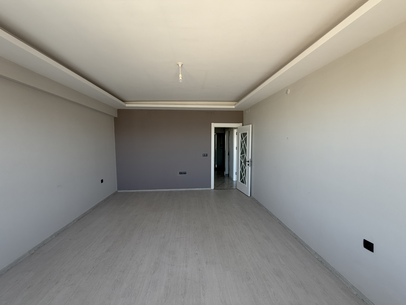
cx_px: 203
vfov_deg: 85.7
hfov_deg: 102.1
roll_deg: +0.6
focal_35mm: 14
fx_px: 164
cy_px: 152
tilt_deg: -4.0
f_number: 2.2
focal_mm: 2.22
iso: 80
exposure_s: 1/121
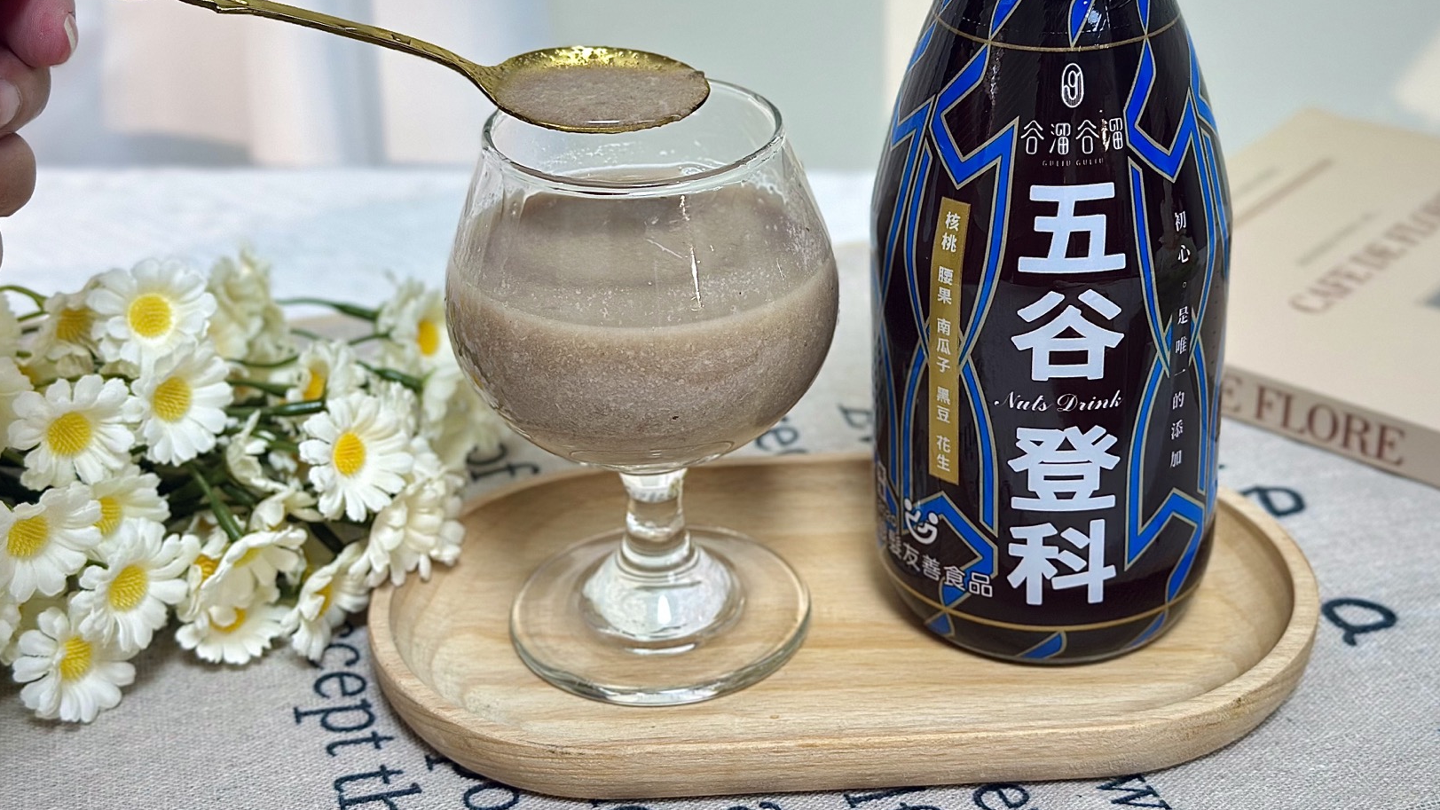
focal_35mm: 58
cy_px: 268
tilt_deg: -24.7
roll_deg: +0.8
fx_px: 2215
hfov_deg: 36.0
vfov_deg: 20.7
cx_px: 722
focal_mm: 6.86
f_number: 1.78
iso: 80
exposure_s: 1/60
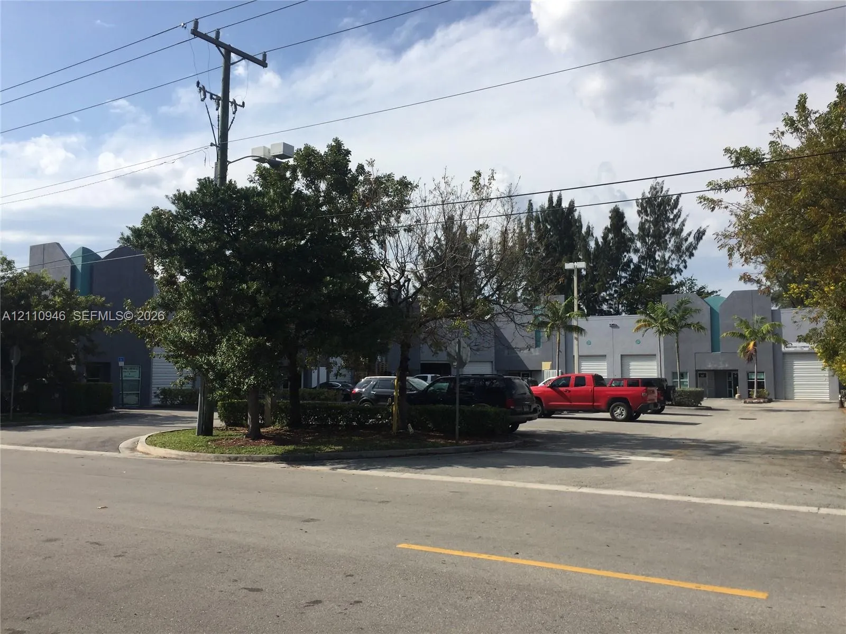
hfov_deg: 61.7
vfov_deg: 48.2
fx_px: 709
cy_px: 317
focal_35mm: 29
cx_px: 423
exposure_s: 1/3300
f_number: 2.2
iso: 32
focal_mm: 4.15
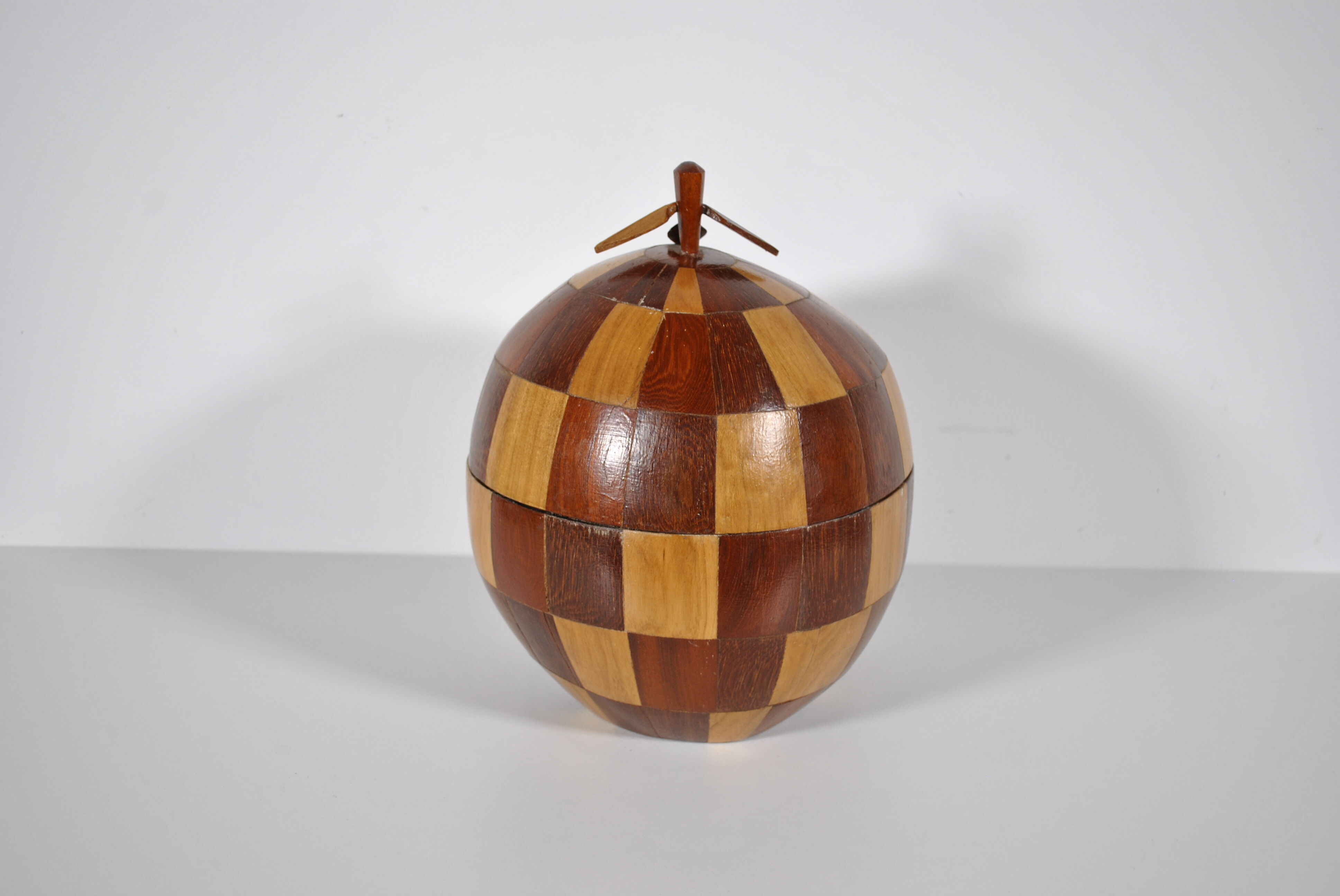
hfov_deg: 41.1
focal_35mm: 48
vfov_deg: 28.2
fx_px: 1789
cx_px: 670
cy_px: 448
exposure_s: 1/60
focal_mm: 32
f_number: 4.8
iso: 200
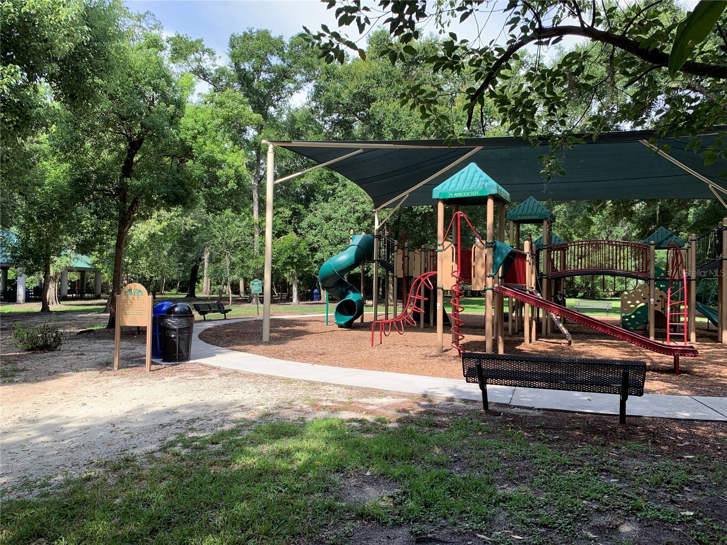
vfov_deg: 53.1
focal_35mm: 26
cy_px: 272
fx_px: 546
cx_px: 364
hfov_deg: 67.3
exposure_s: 1/534
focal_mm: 4.25
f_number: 1.8
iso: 25
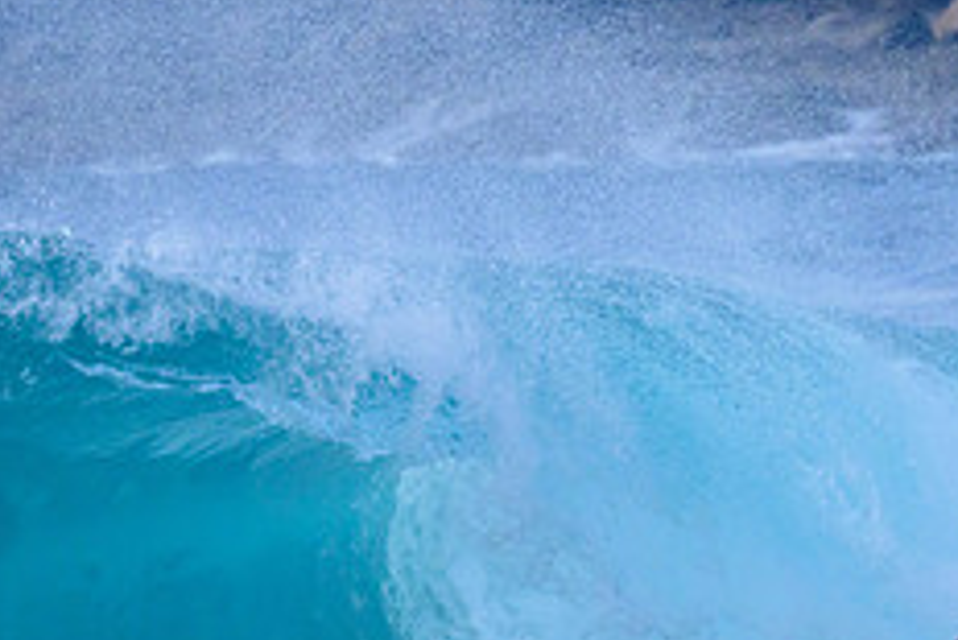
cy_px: 741
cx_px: 496
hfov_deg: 1.0
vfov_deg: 0.7
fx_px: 53333
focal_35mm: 2003
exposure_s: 1/2000
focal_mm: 800
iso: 2000
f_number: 11
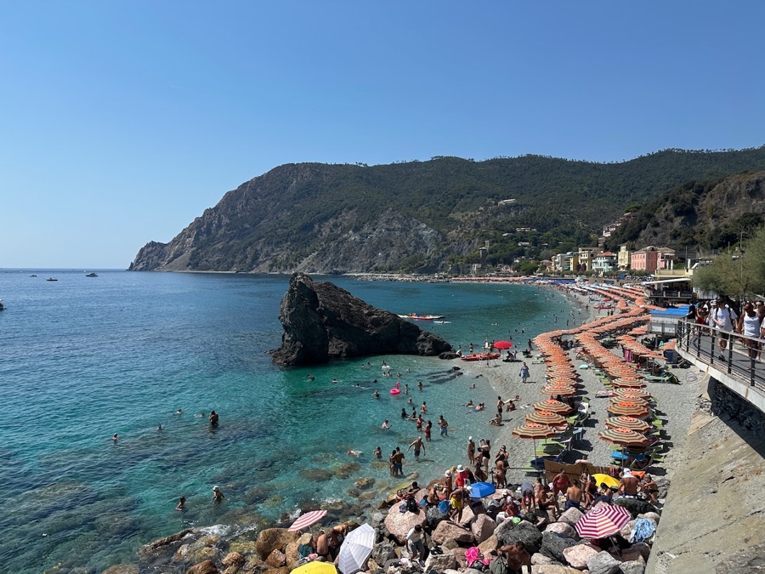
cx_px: 382
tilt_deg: -1.7
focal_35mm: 24
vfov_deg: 56.8
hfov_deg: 71.6
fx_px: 530
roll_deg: -0.4
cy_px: 287
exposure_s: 1/6211
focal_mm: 6.86
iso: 80
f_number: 1.78
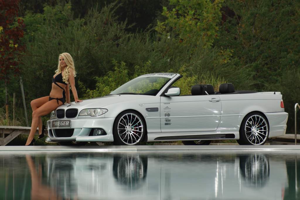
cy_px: 100
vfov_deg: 6.5
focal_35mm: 210
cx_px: 150
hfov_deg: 9.8
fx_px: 1750
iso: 200
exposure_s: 1/200
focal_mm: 140
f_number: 5.6
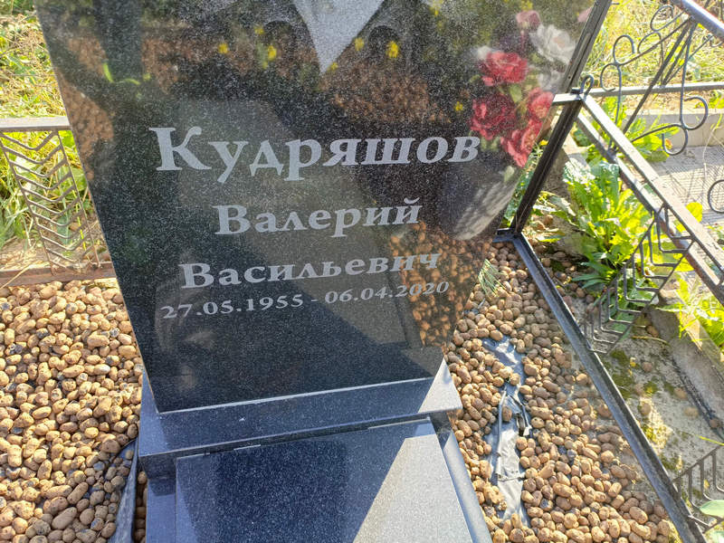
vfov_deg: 54.9
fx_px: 523
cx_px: 362
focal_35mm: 25
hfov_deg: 69.4
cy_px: 272
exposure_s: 1/149
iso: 112
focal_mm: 4.76
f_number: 1.69
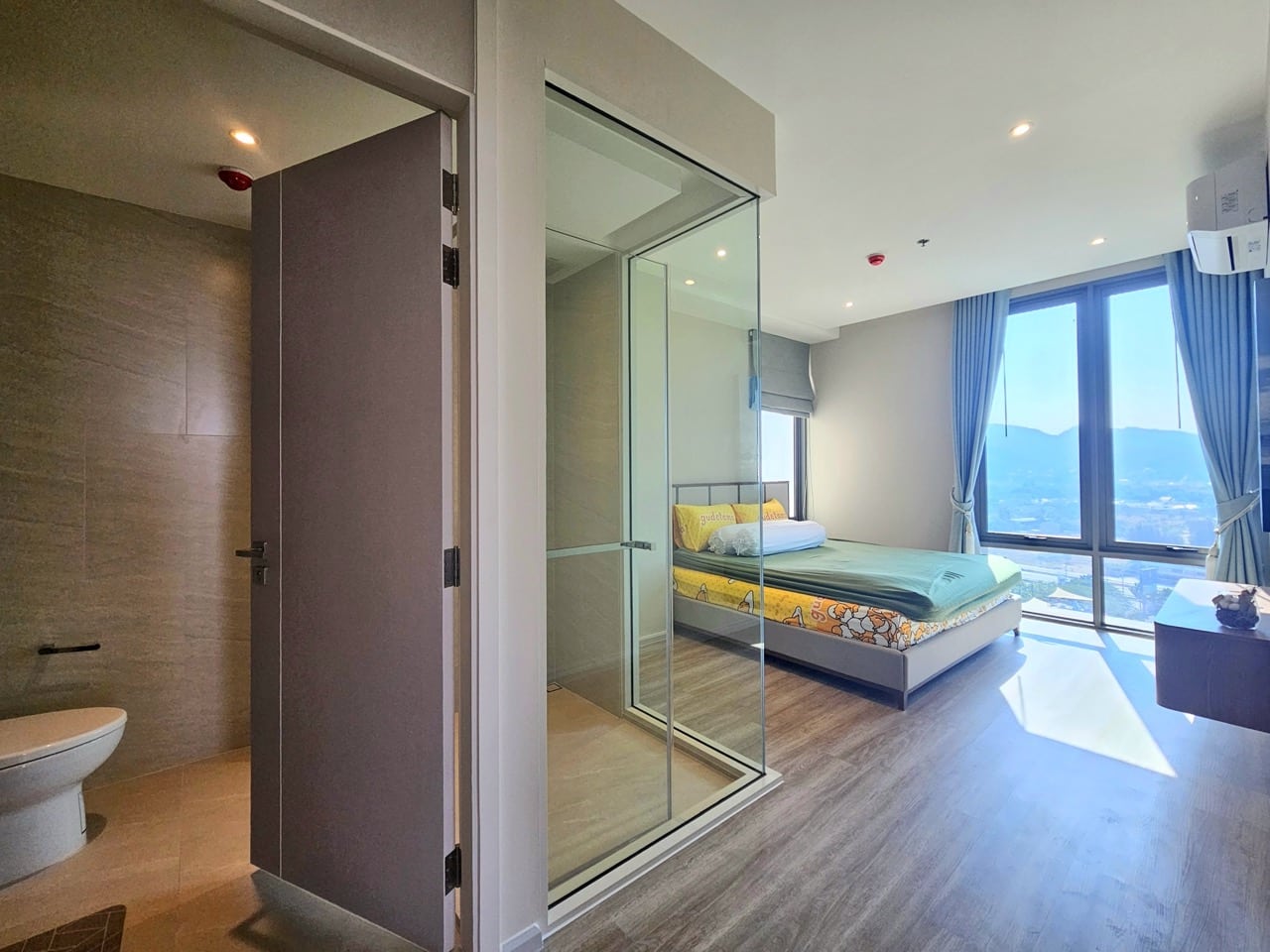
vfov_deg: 89.9
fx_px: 477
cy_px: 476
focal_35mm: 13
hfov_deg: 106.2
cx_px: 635
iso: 160
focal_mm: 2.2
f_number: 2.2
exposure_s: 1/370
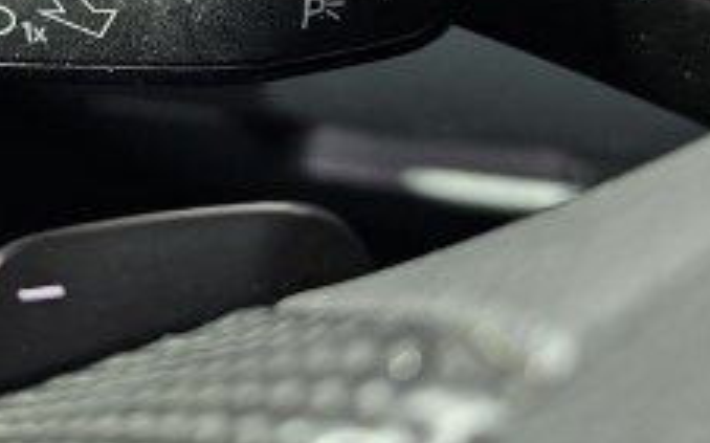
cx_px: 123
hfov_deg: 29.0
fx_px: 1334
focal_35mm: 69
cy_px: -47
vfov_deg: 18.1
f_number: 1.7
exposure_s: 1/33
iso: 640
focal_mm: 6.3
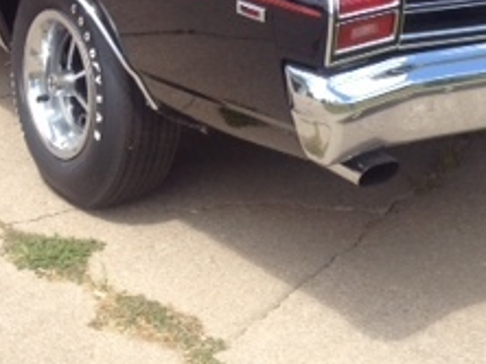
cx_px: 263
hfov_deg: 19.5
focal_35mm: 101
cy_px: -59
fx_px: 1416
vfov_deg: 14.2
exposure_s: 1/673
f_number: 2.4
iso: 64
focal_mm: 4.28
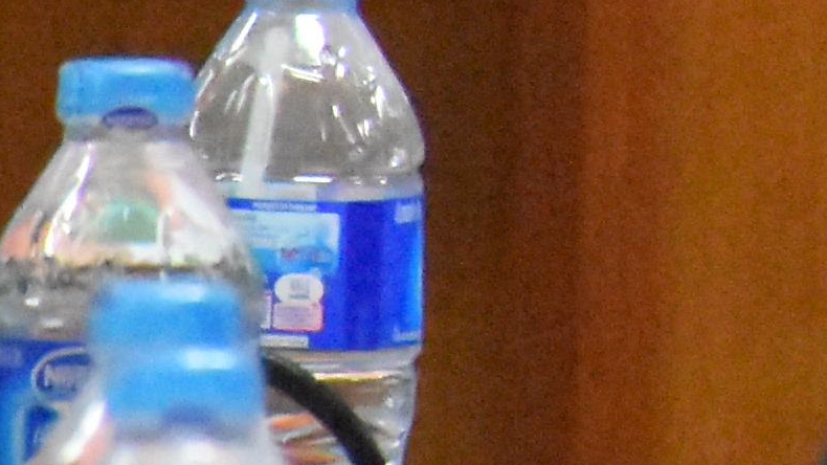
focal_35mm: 1671
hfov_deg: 1.3
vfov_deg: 0.7
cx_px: 1756
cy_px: -619
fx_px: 36635
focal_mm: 140
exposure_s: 1/500
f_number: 5.6
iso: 12800
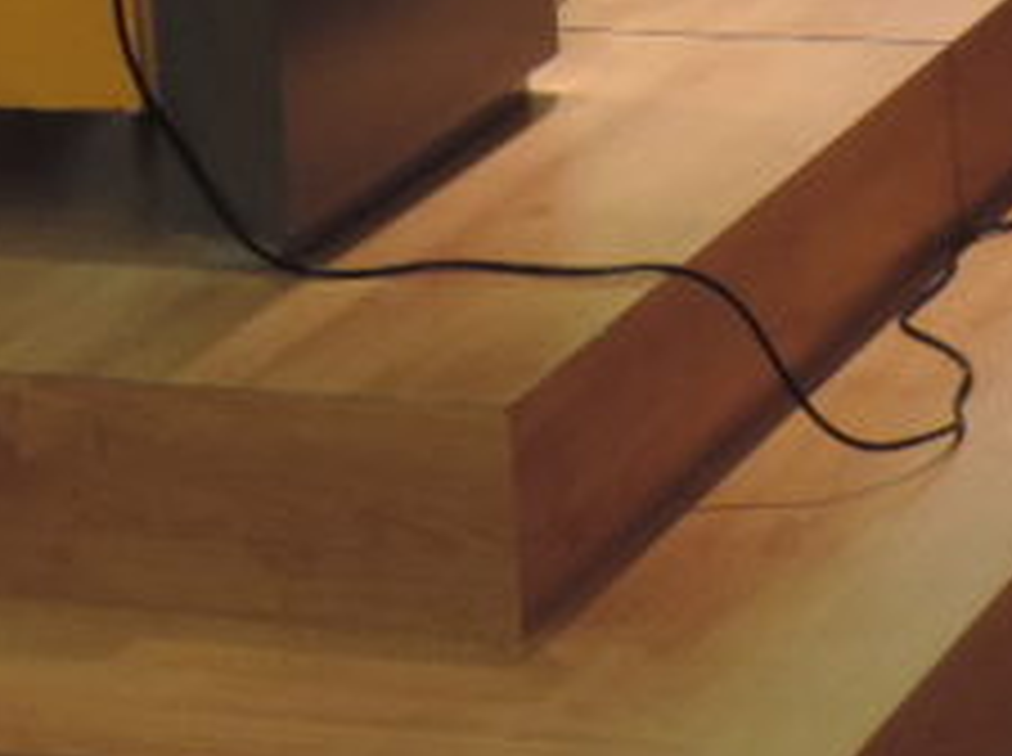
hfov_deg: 10.1
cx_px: 396
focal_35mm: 196
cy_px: -774
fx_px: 5721
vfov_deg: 7.3
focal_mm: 7.6
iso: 400
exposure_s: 1/25
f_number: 3.4
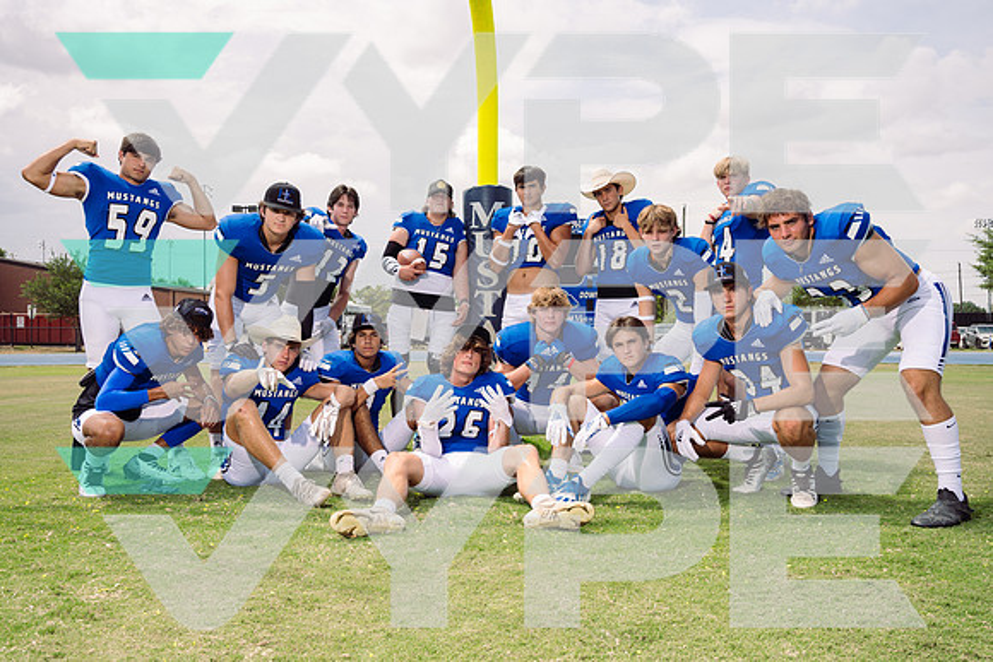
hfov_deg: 61.9
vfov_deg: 43.6
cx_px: 496
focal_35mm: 30
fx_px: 828
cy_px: 331
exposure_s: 1/250
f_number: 8
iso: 50
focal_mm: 30
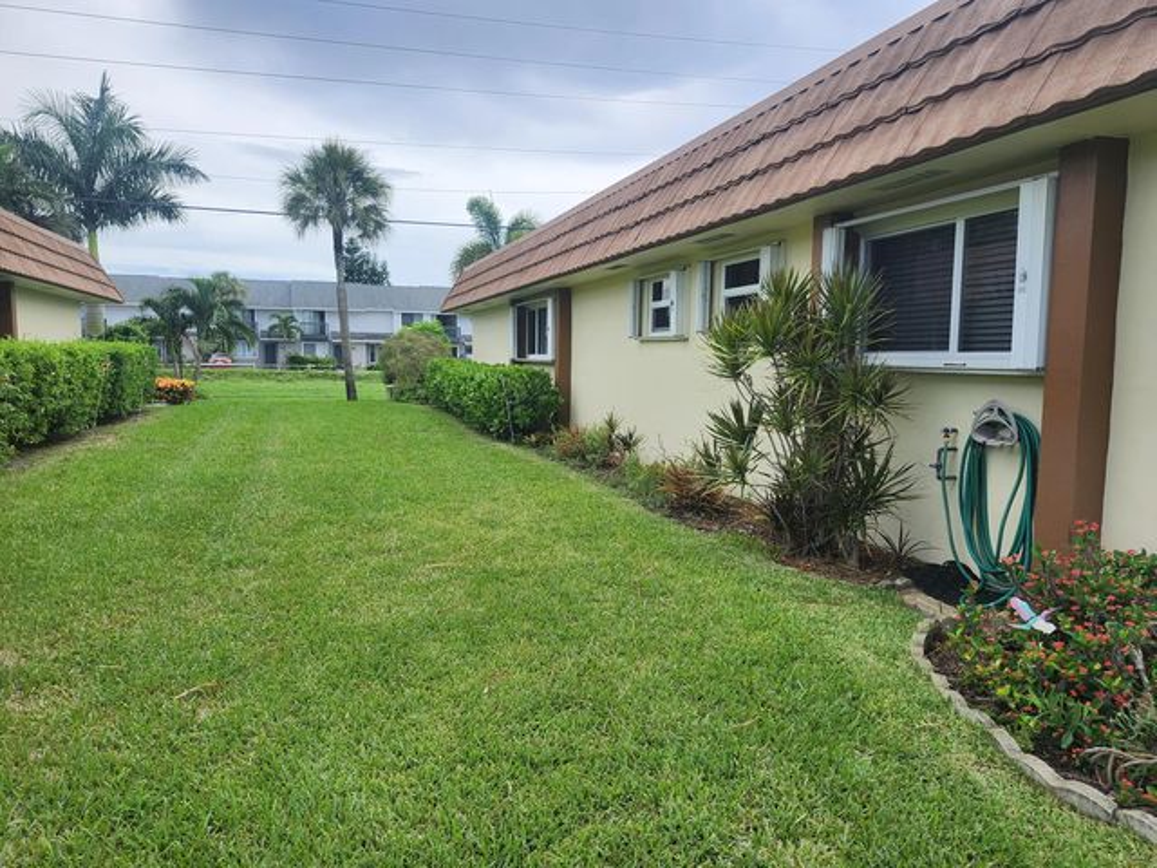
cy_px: 434
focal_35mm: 23
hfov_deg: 73.9
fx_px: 769
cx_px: 578
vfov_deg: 58.9
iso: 25
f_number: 1.8
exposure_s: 1/1064
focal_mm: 5.54
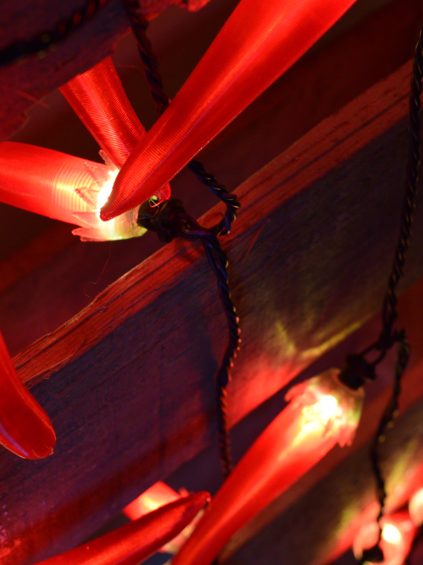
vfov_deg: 22.2
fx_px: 1434
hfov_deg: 16.6
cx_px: 48
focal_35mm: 88
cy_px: 370
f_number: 6.3
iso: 1000
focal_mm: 30
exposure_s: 1/15
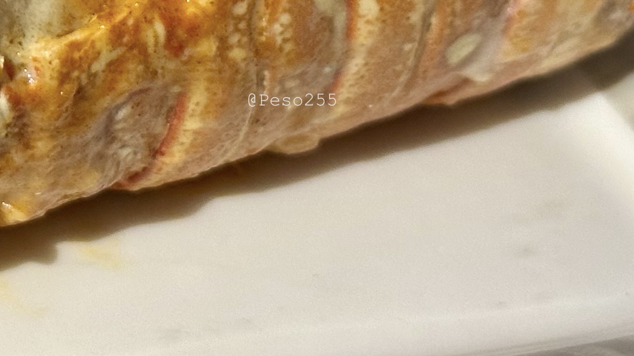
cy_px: -126
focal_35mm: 152
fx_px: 2555
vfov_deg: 7.9
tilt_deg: -28.1
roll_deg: +3.0
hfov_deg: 13.7
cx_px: -174
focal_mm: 6.86
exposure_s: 1/49
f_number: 1.78
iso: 250
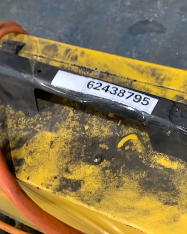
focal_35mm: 41
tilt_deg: -56.3
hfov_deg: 36.4
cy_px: 116
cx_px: 108
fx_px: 284
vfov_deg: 44.8
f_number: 2.4
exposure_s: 1/40
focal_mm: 3.3
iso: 250
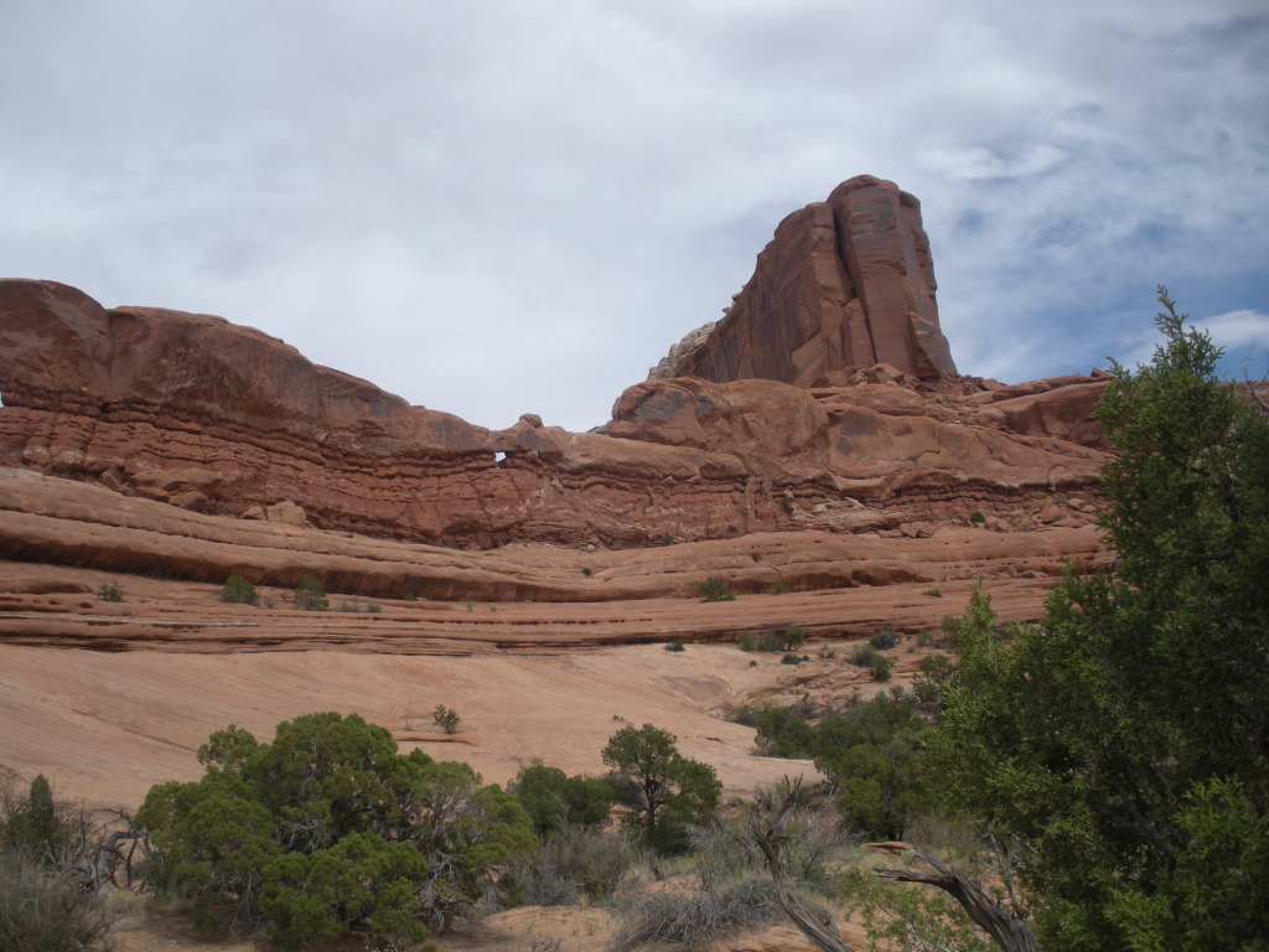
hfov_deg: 51.4
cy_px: 476
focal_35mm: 36
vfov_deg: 39.7
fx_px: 1320
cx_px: 634
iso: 64
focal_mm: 6.3
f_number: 3.5
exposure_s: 1/992
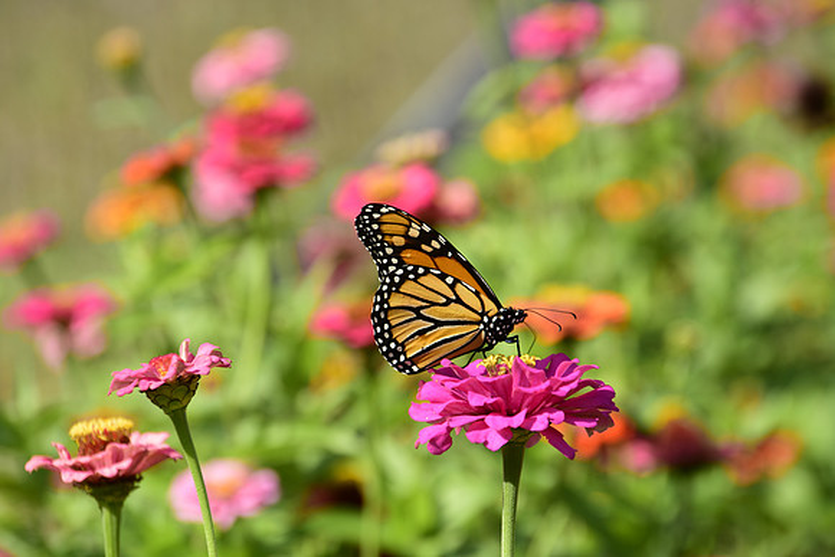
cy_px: 278
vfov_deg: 3.4
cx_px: 418
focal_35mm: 405
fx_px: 9396
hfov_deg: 5.1
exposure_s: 1/125
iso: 100
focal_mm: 270
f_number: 10
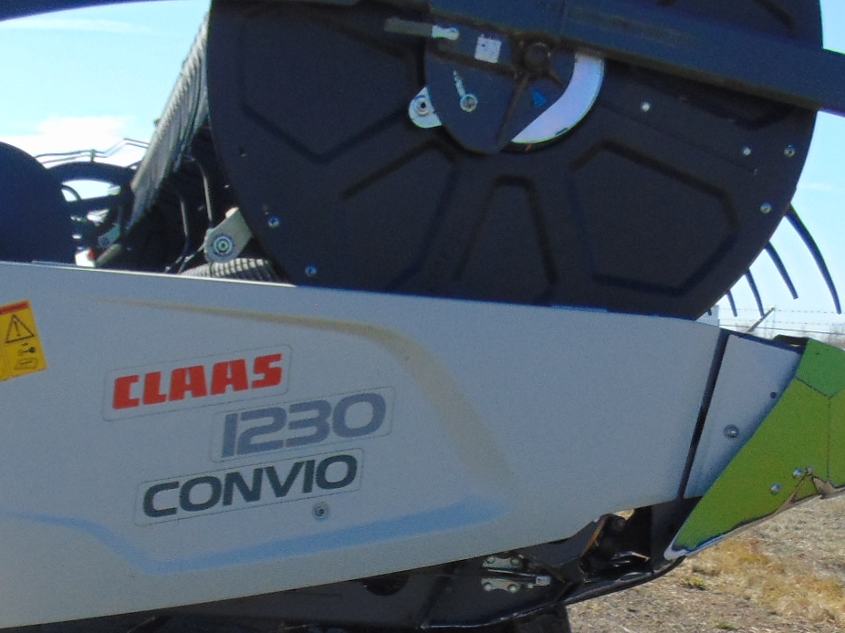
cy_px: 592
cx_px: 252
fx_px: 1708
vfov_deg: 20.5
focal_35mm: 70
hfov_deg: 27.5
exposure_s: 1/1000
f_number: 3
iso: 80
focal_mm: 4.5
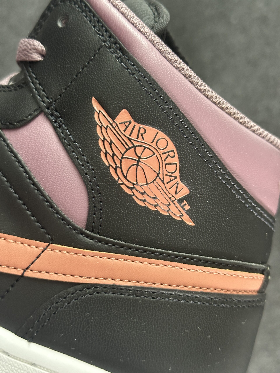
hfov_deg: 30.3
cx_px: 140
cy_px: 186
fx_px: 518
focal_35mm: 48
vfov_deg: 39.7
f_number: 1.78
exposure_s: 1/33
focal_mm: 6.86
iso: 400
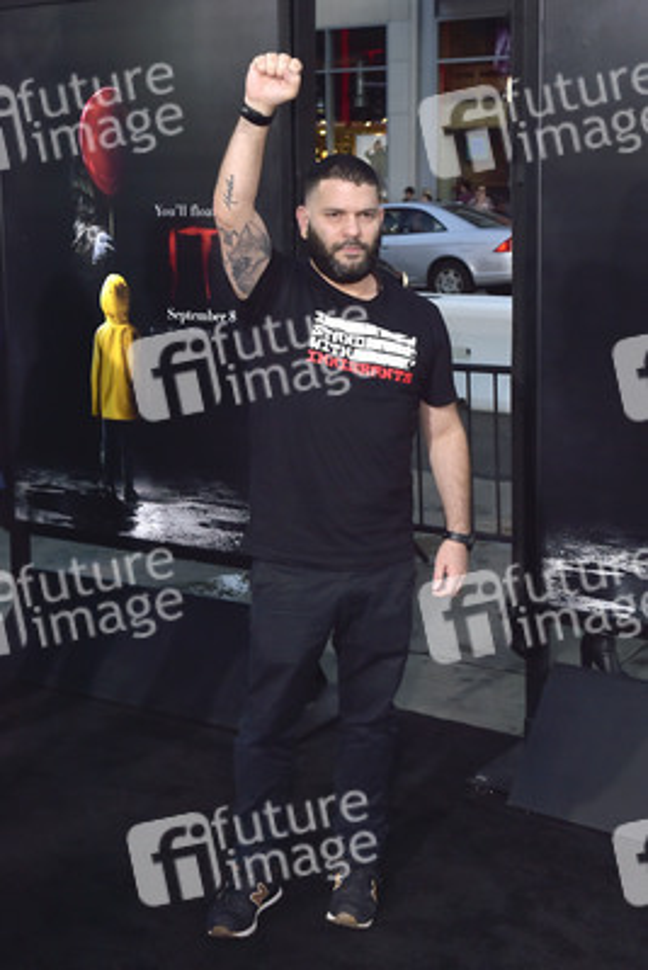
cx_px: 324
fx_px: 1295
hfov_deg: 28.1
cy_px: 485
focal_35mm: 48
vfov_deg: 41.1
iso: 640
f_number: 6.3
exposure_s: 1/320
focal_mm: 48
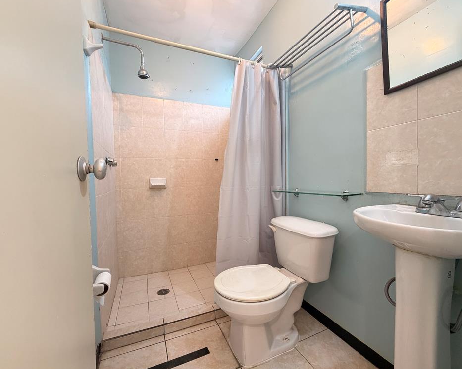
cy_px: 184
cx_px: 230
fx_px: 205
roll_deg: +1.4
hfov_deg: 96.8
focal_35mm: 15
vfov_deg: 84.0
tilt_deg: -1.7
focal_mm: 2.22
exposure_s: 1/60
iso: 250
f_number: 2.2
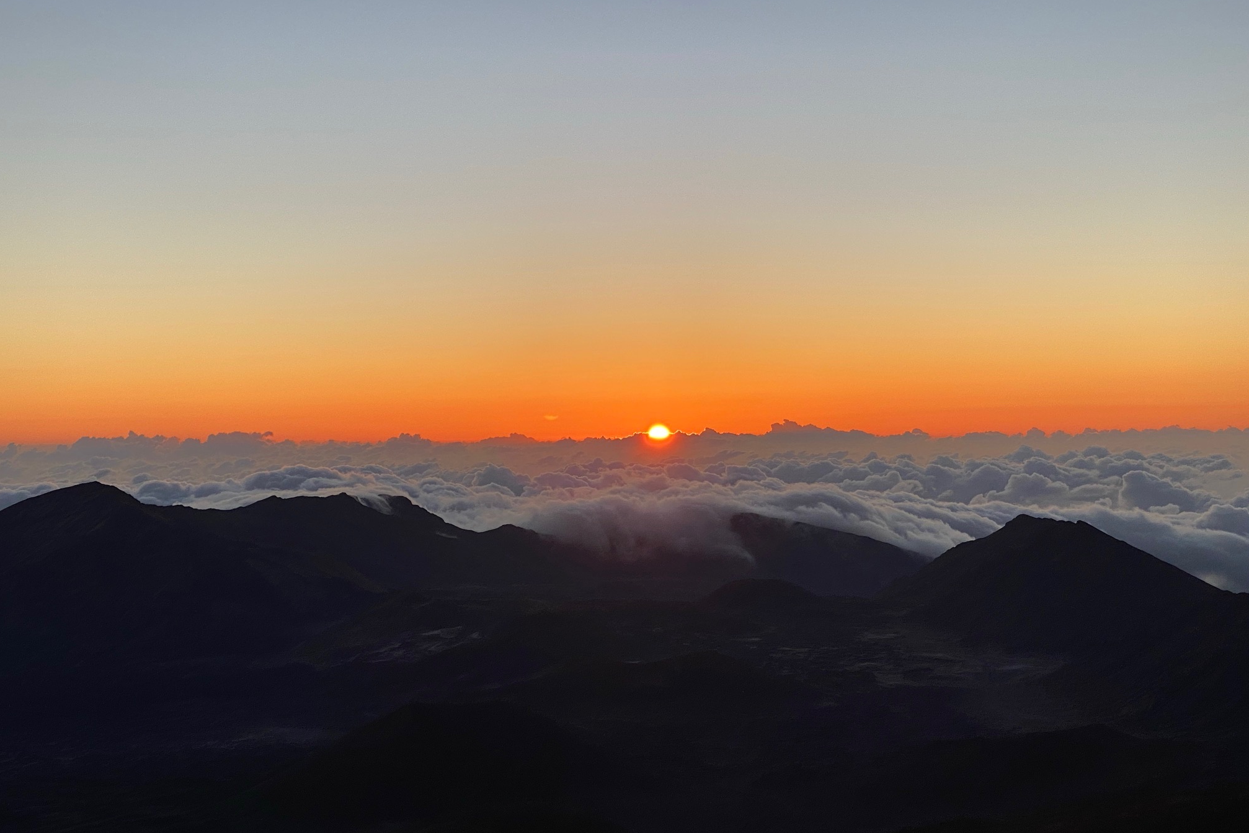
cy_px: 418
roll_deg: -0.3
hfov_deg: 36.2
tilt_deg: -1.5
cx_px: 622
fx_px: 1908
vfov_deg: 24.6
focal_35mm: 55
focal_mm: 6
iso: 20
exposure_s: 1/345
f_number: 2
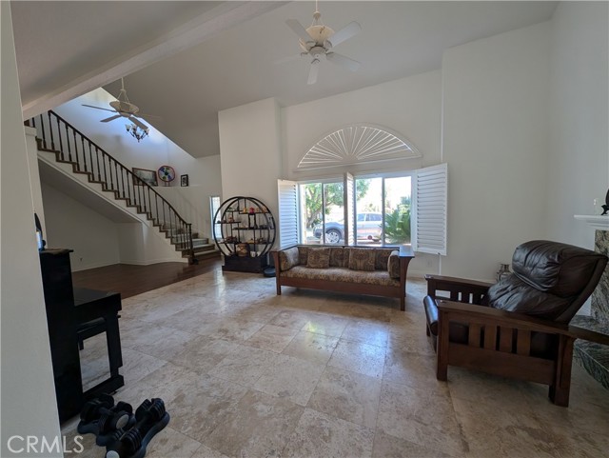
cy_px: 229
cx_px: 304
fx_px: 211
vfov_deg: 94.6
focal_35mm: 12
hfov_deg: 110.5
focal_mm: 2.23
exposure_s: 1/41
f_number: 1.95
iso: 49
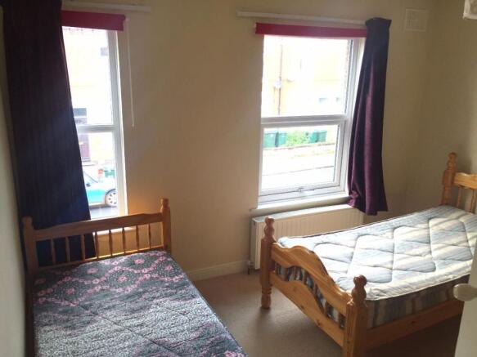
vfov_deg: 48.2
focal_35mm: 29
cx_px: 238
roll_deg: -0.7
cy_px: 178
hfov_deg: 61.7
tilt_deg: -15.4
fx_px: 400
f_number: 2.2
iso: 50
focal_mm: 4.15
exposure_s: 1/100
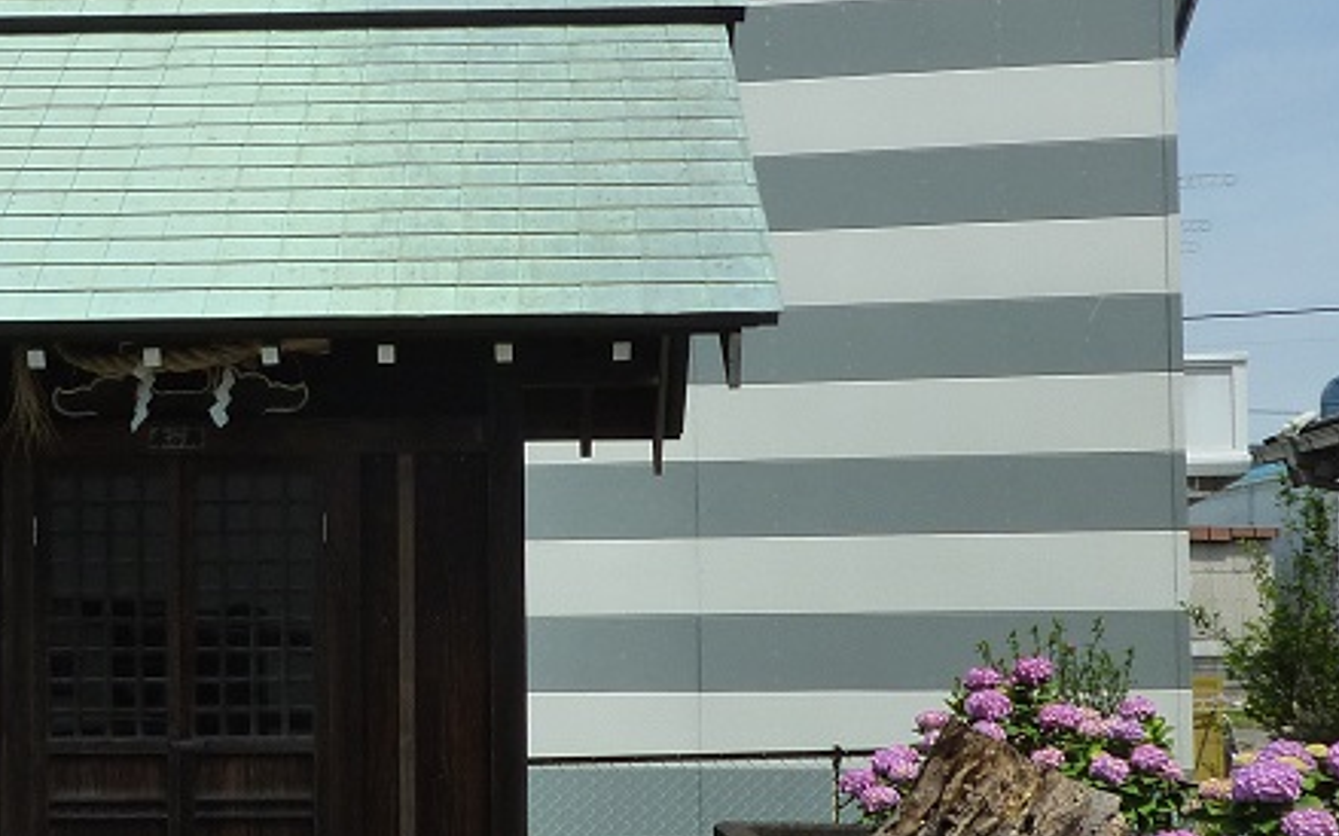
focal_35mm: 68
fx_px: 2481
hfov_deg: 30.0
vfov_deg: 19.1
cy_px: 488
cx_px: 448
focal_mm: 4.9
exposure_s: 1/800
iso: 125
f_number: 4.5
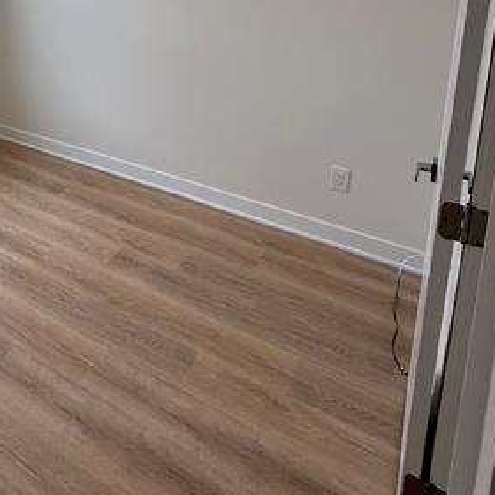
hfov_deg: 42.5
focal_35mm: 34
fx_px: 550
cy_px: 28
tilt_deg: -8.8
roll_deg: +0.5
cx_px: 11
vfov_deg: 43.3
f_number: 2.2
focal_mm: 2.22
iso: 64
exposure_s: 1/130
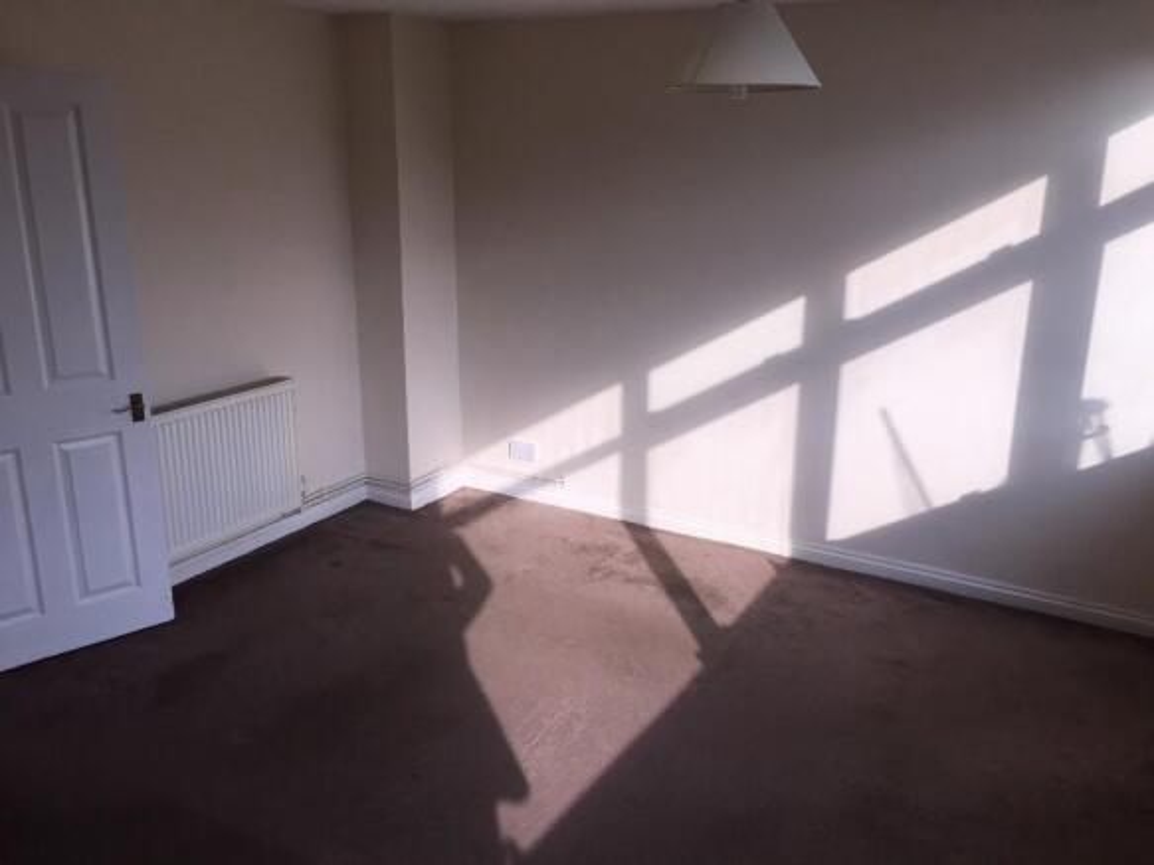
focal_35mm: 29
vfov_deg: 48.2
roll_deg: -0.8
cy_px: 432
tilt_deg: -15.3
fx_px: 967
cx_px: 577
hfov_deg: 61.7
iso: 50
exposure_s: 1/1276
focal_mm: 4.15
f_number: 2.2
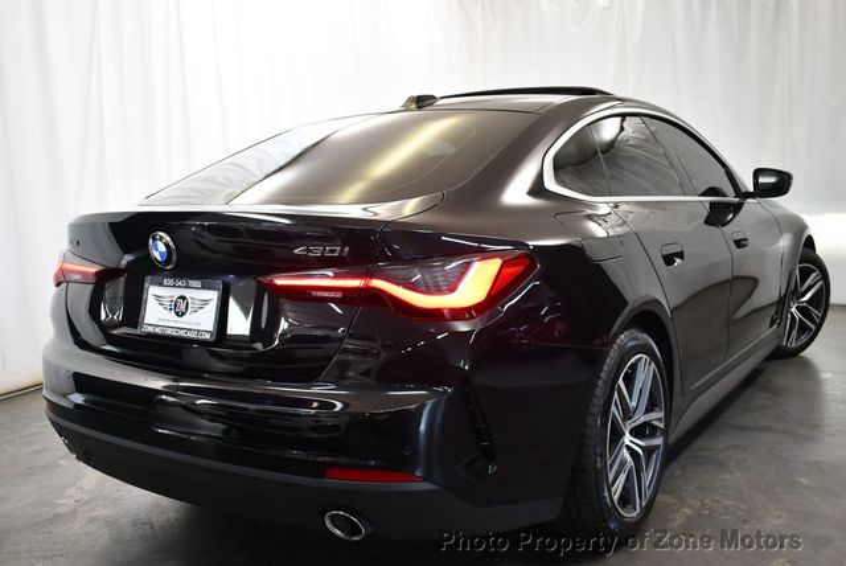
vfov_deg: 36.9
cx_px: 423
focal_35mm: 36
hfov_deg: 53.1
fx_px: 847
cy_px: 283
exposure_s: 1/160
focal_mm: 18
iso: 800
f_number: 3.5
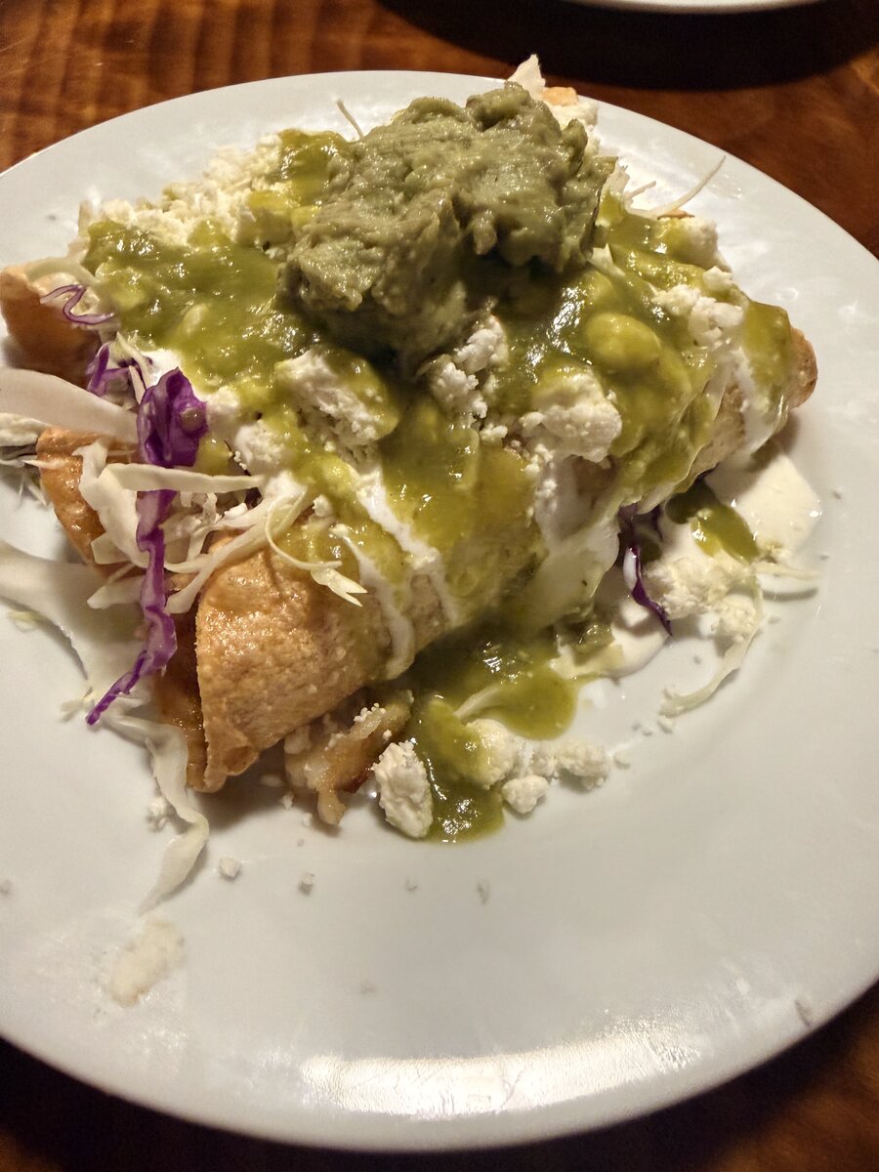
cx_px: 440
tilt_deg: -51.6
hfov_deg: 56.8
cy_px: 586
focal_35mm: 24
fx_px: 813
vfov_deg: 71.6
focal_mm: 2.22
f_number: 2.2
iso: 640
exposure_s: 1/60
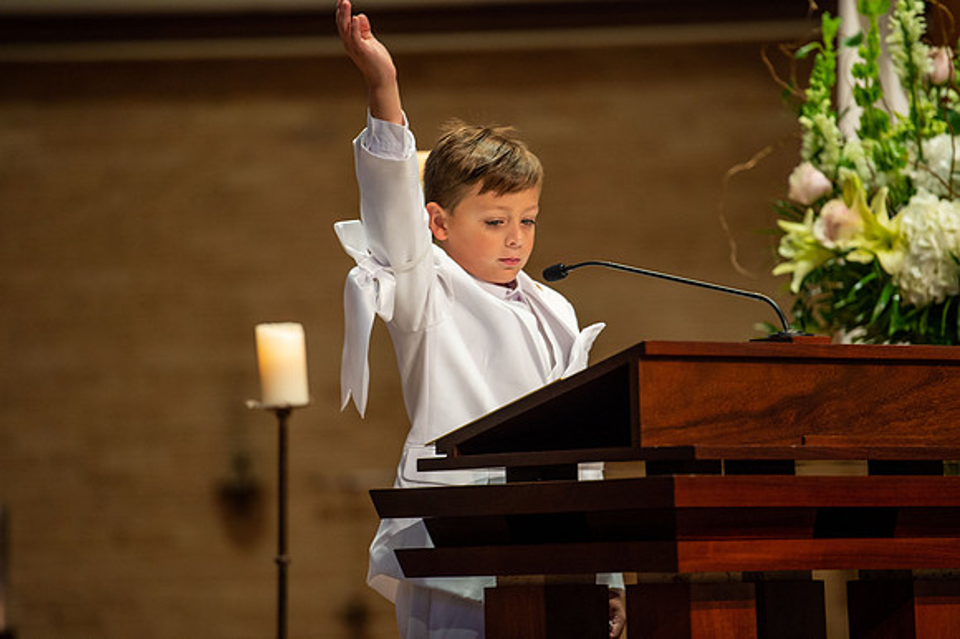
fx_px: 5197
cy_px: 320
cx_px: 480
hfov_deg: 10.6
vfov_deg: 7.0
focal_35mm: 195
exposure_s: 1/125
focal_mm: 195
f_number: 3.2
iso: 1600
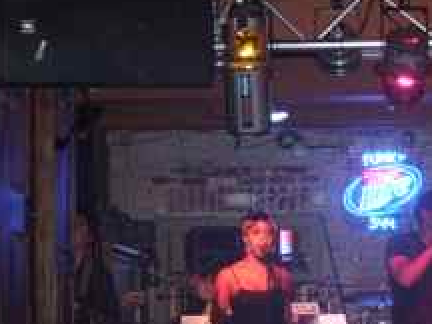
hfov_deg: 20.1
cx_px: 422
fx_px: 1186
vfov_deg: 15.5
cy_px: 199
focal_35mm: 95
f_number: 3.5
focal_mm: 6.7
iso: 400
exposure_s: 1/30
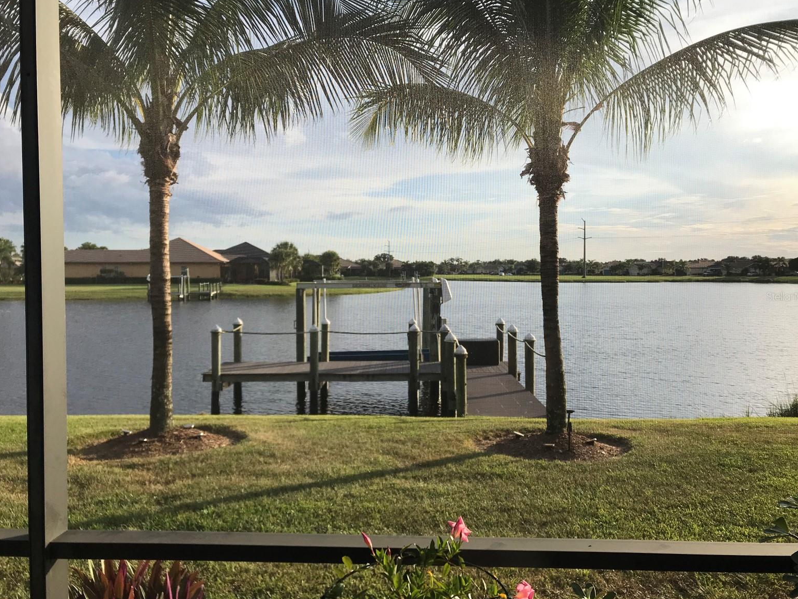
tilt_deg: -1.0
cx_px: 402
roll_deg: -0.4
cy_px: 296
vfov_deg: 48.2
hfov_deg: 61.7
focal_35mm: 29
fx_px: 669
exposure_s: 1/1368
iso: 20
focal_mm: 3.99
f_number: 1.8
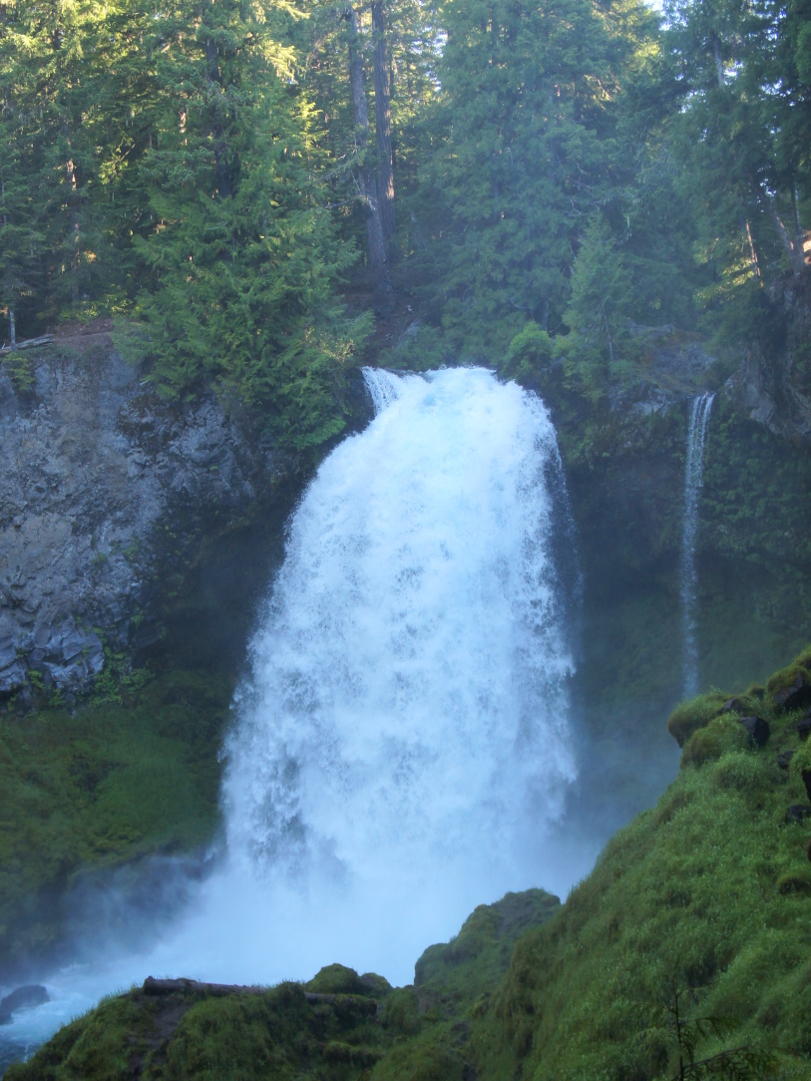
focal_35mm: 56
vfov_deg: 34.2
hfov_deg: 26.1
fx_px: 1749
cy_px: 656
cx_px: 364
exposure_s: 1/160
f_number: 4
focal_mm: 28
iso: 320
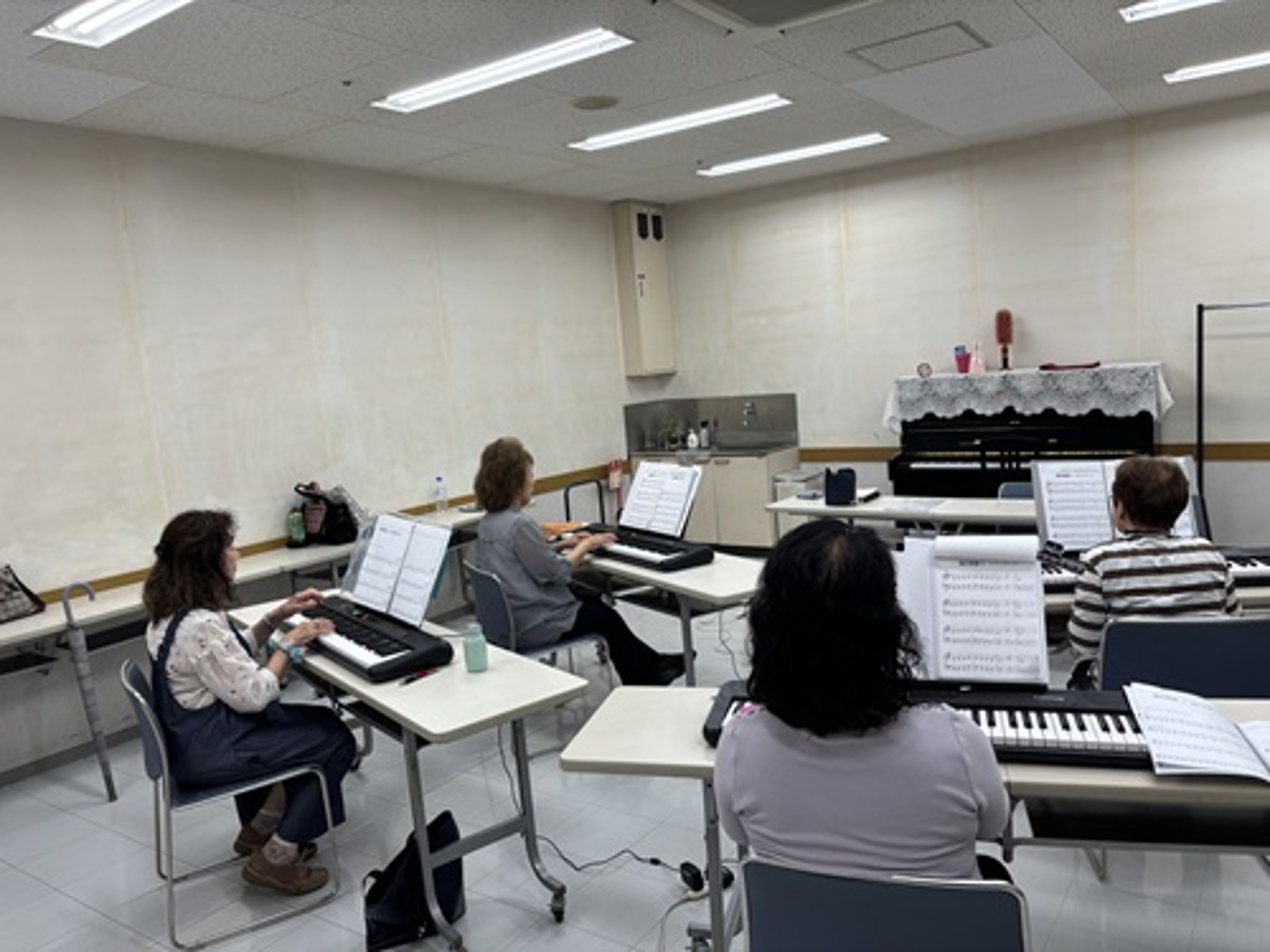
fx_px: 954
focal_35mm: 26
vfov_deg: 53.1
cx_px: 635
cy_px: 476
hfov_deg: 67.3
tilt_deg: -7.3
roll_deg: +4.5
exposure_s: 1/120
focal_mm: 5.96
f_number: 1.6
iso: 50
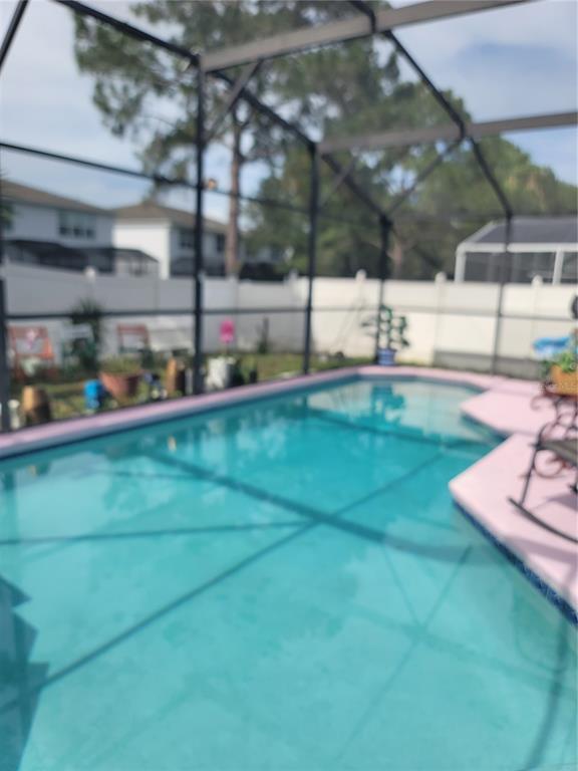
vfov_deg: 69.4
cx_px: 289
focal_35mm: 25
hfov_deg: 54.9
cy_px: 386
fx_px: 557
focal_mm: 7
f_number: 1.8
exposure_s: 1/586
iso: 20
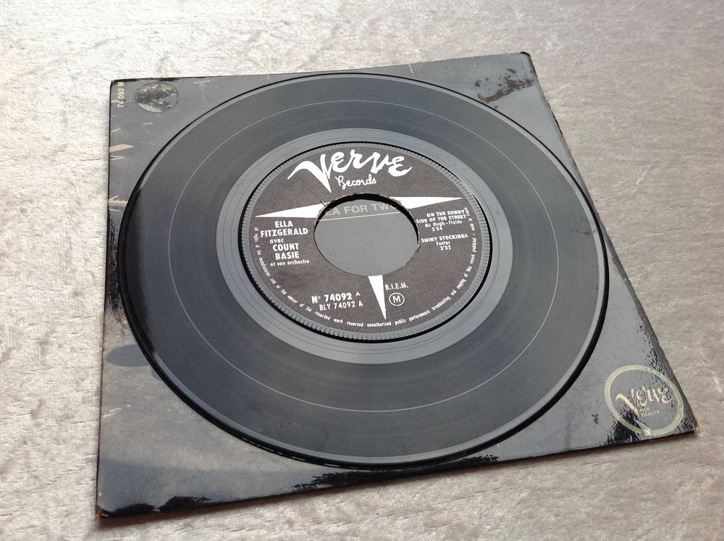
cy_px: 270
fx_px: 731
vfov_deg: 40.6
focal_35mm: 35
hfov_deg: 52.7
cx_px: 362
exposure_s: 1/120
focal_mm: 4.28
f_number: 2.4
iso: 100
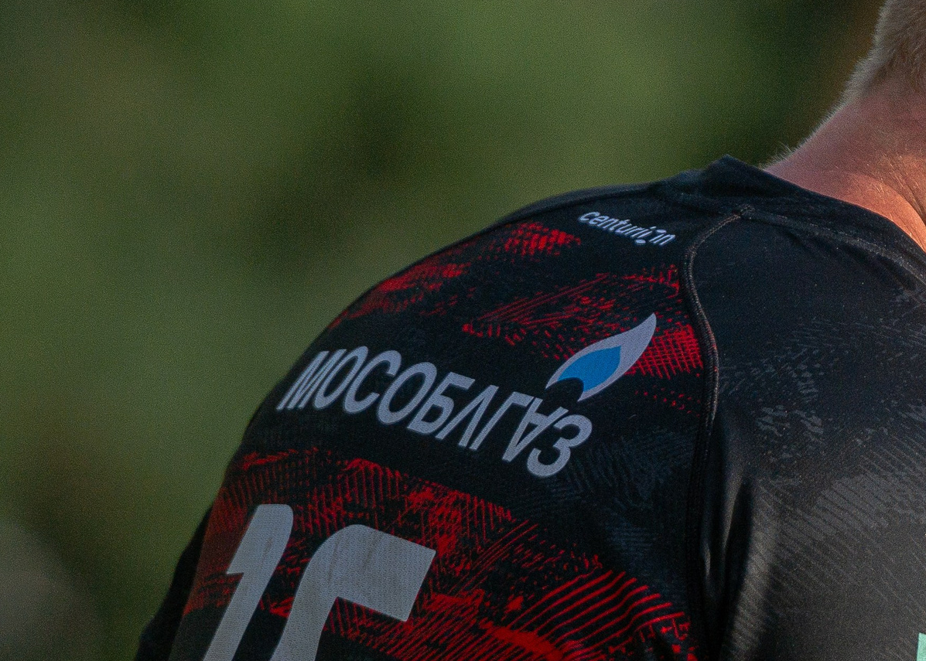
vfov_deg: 1.6
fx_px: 23880
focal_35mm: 908
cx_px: 821
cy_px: 391
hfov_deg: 2.2
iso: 400
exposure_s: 1/4000
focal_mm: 200
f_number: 2.8
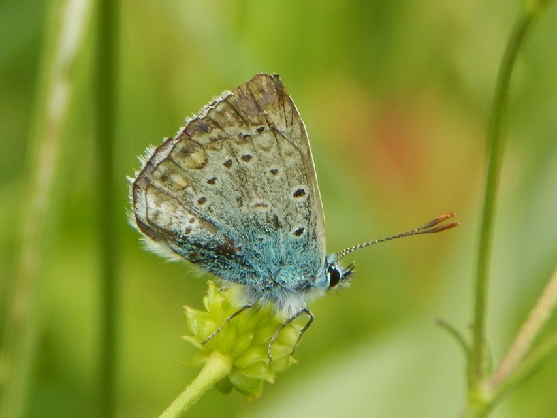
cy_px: 209
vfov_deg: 7.2
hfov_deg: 9.6
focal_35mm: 207
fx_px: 3331
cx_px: 278
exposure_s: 1/160
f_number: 5.4
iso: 125
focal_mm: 37.1
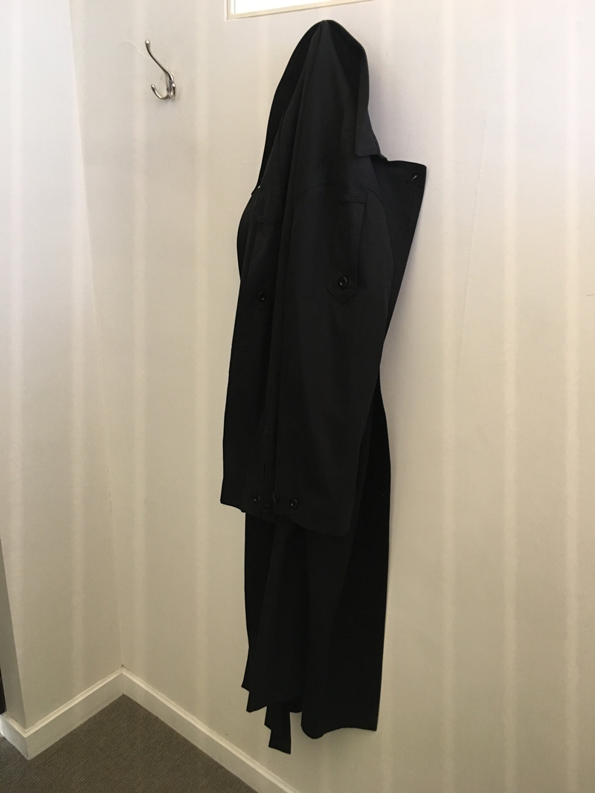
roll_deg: -2.6
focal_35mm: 29
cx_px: 298
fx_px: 665
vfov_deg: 61.7
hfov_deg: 48.2
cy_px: 396
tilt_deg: -19.4
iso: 125
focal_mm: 4.15
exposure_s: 1/30
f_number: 2.2
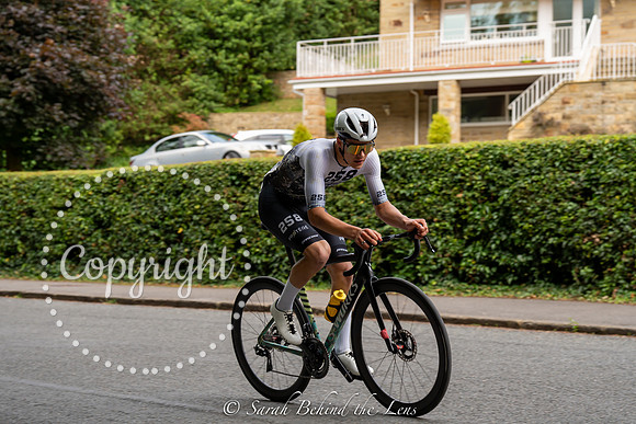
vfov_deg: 18.4
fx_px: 1308
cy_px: 212
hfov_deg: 27.3
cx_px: 318
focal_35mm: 74
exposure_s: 1/640
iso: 250
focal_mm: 74
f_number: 4.5
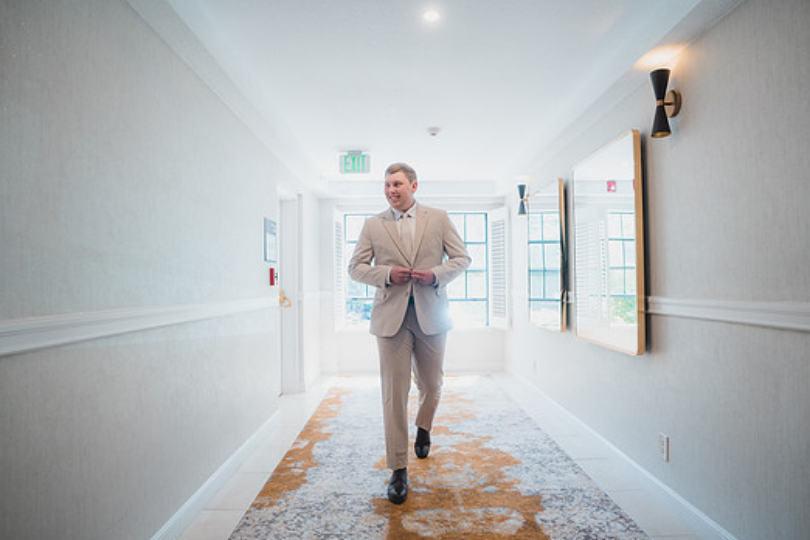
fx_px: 450
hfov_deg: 84.0
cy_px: 274
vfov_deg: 61.9
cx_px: 408
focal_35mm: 20
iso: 800
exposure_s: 1/200
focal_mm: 18
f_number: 2.8
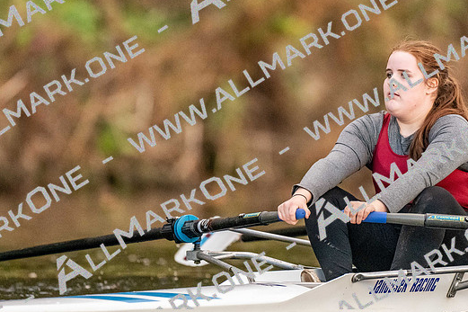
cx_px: 238
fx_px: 13008
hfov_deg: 2.1
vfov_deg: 1.4
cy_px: 156
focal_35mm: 1001
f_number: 4
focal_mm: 600
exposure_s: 1/2500
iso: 9000
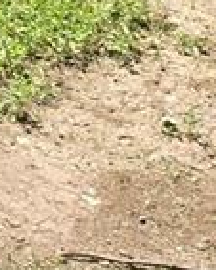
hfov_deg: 7.2
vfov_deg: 8.0
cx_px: -422
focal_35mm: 191
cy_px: -659
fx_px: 1525
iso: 80
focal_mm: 5.4
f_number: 1.8
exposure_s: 1/2715
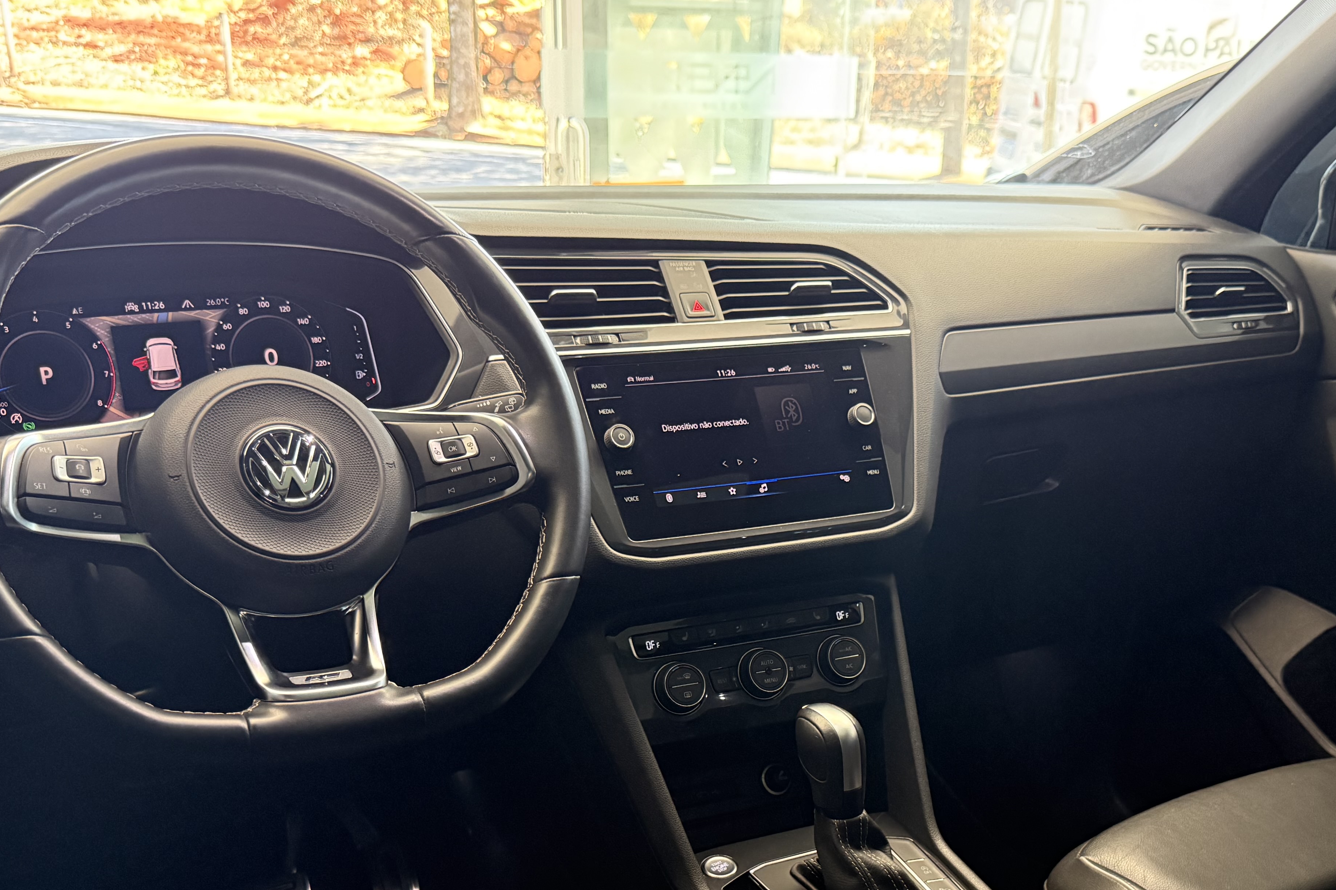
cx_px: 762
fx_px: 1447
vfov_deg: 33.3
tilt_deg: -23.3
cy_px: 704
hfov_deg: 49.4
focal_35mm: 39
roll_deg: -1.7
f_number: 1.78
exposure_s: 1/60
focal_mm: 6.76
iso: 500
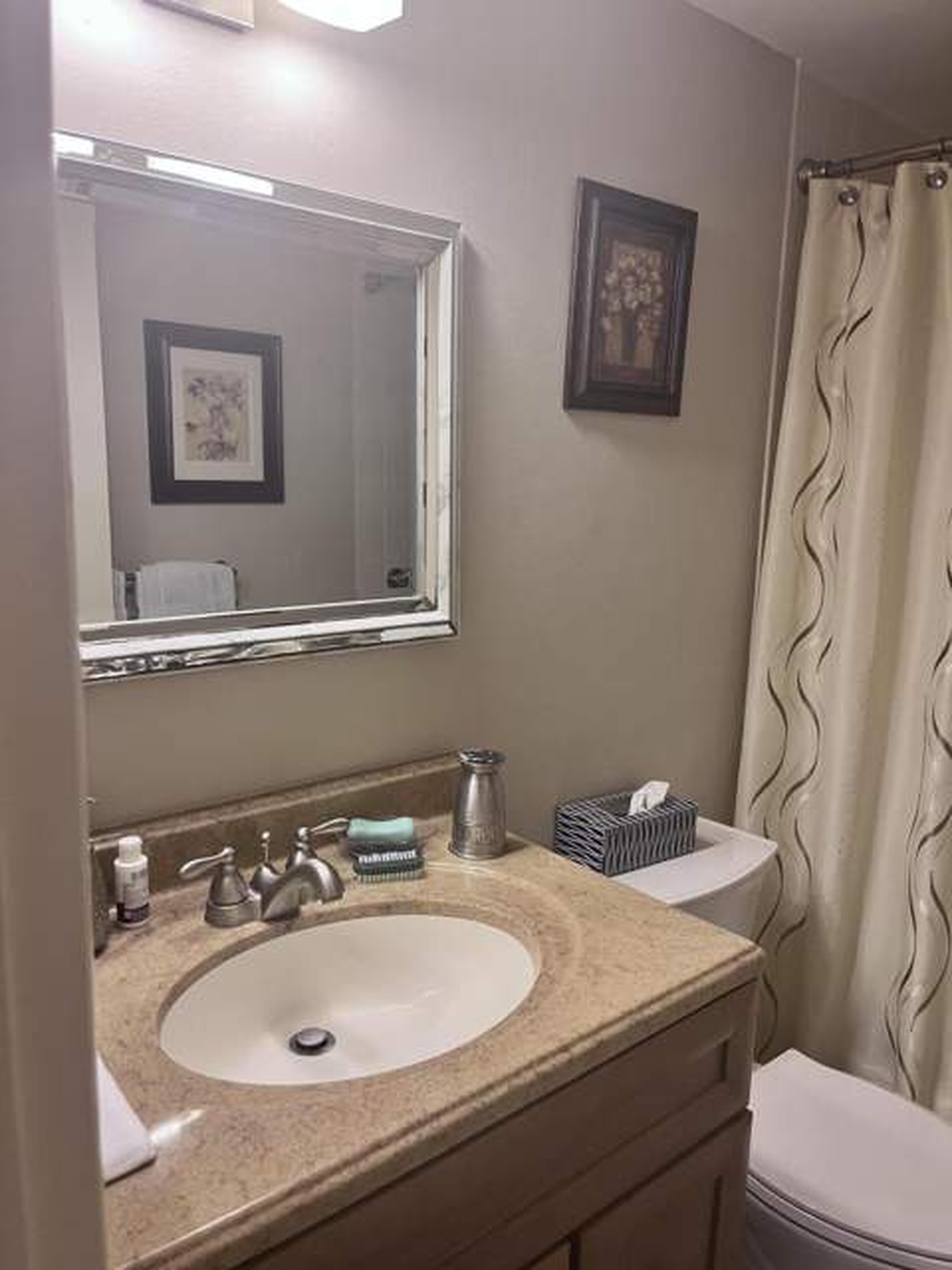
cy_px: 635
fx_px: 953
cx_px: 476
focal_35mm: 26
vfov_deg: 67.3
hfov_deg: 53.1
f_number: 1.6
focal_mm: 5.1
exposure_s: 1/60
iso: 125
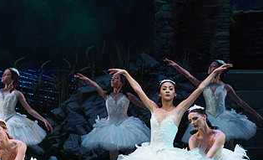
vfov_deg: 2.4
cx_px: 44
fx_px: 3753
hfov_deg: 4.0
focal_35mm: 528
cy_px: 142
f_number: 5.6
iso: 8000
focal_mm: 279
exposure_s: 1/250
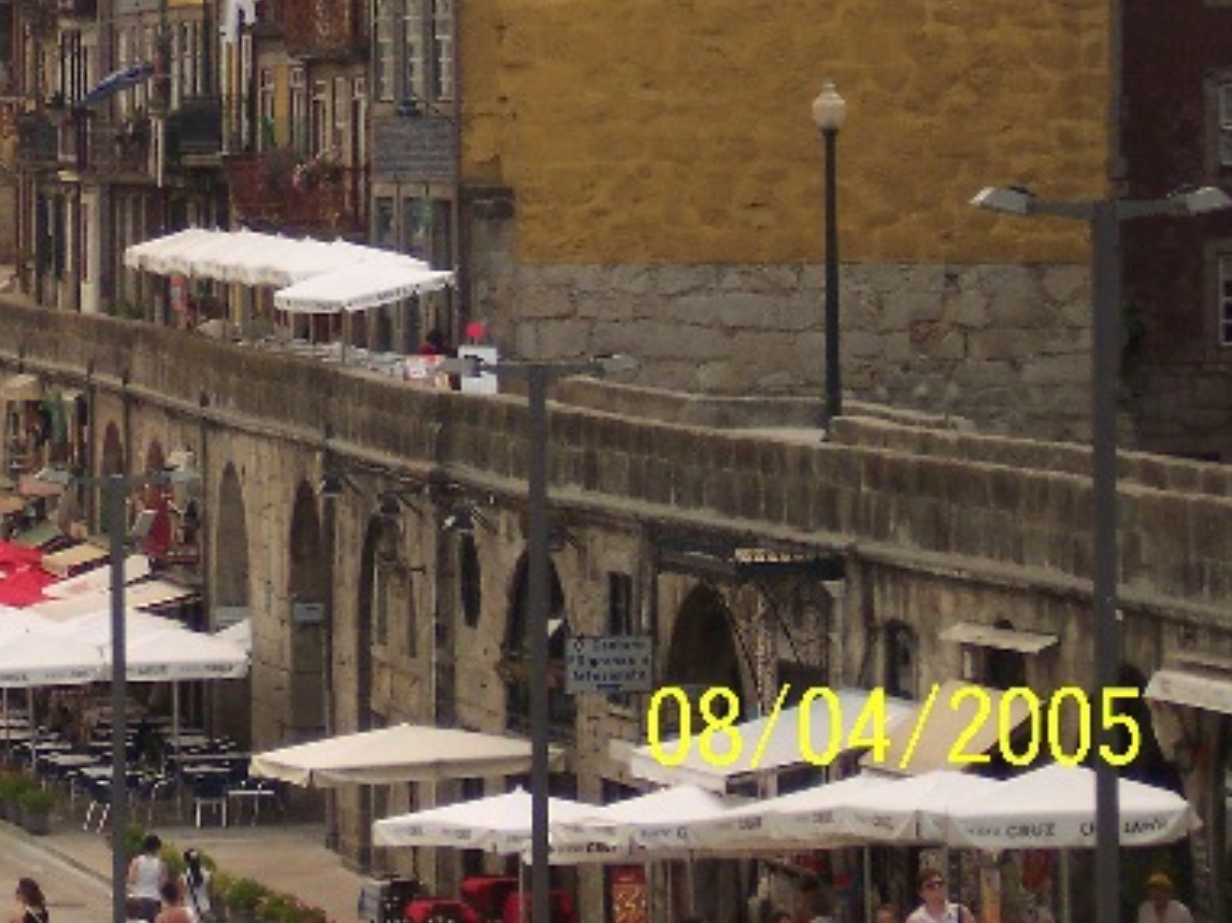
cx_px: -16
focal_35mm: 239
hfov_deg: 8.2
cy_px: 0
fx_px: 8501
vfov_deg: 6.2
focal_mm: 24
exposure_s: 1/250
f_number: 4.8
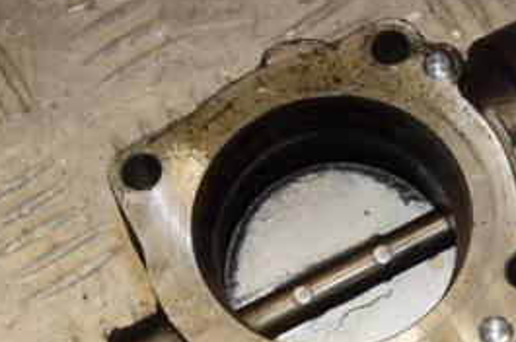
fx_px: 2434
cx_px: 372
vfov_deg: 8.0
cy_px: 299
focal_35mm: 170
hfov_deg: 12.1
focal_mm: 50
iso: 800
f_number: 10
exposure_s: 1/200
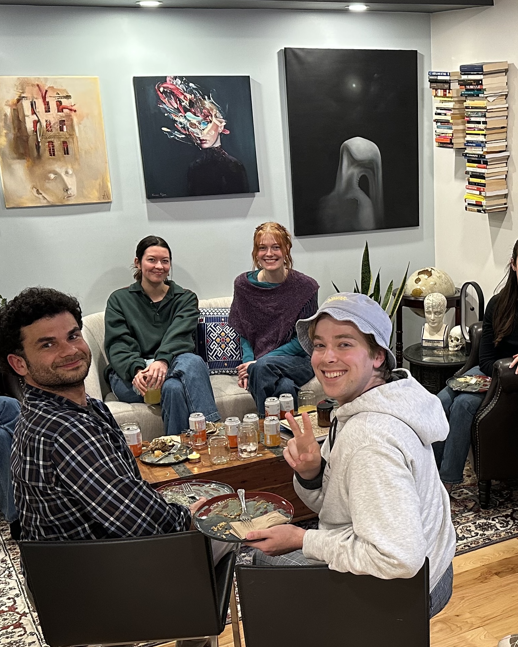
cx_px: 431
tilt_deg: -18.0
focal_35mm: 39
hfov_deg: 36.6
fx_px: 747
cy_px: 363
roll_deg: +1.0
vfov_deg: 46.7
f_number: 1.78
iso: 250
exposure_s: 1/60
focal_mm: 6.86
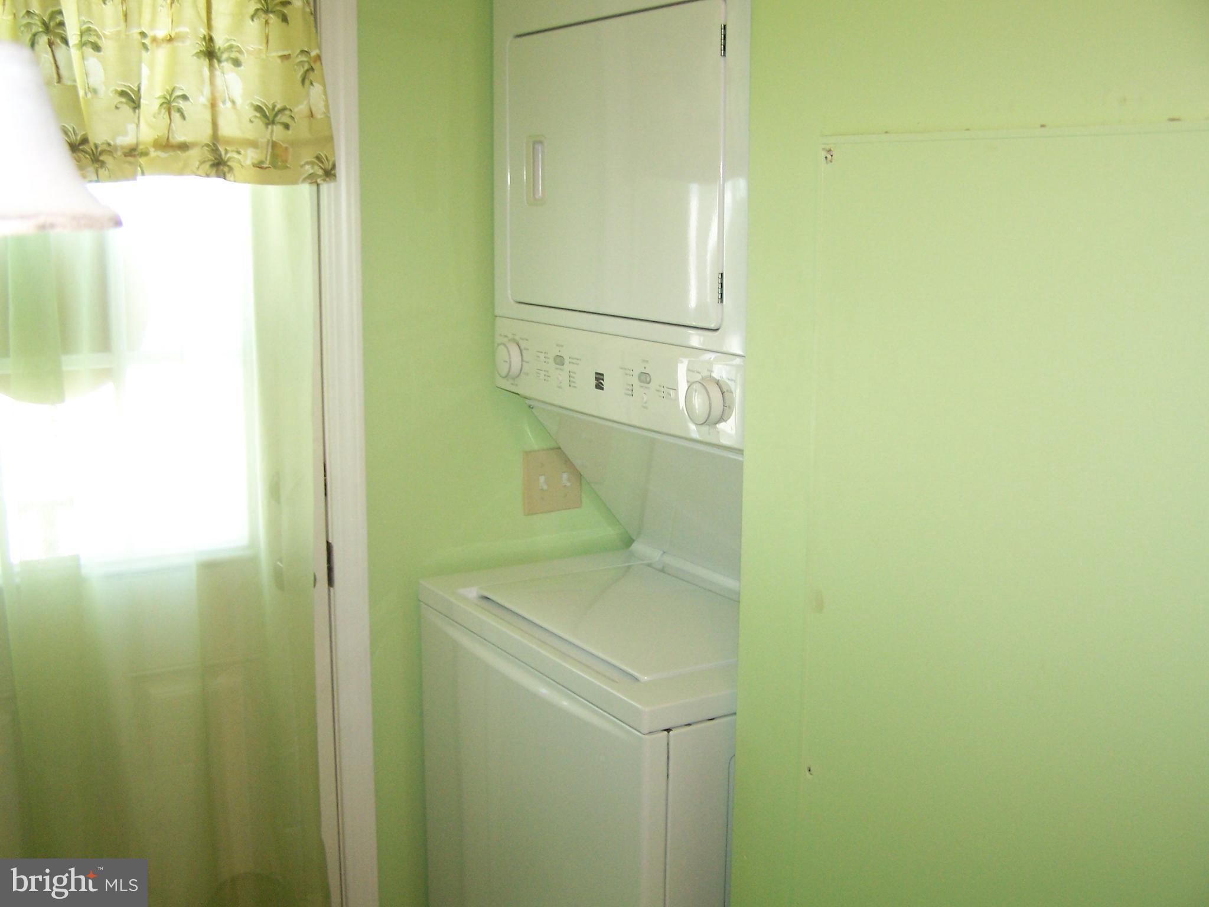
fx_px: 1327
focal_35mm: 38
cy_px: 454
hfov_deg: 49.0
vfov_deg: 37.7
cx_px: 604
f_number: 2.8
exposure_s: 1/60
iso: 140
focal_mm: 6.3
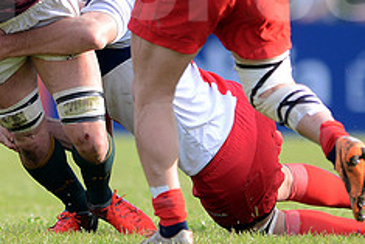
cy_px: -32
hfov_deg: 2.0
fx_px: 10520
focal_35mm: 1037
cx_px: 121
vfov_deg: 1.3
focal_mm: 420
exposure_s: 1/1000
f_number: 4
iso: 560
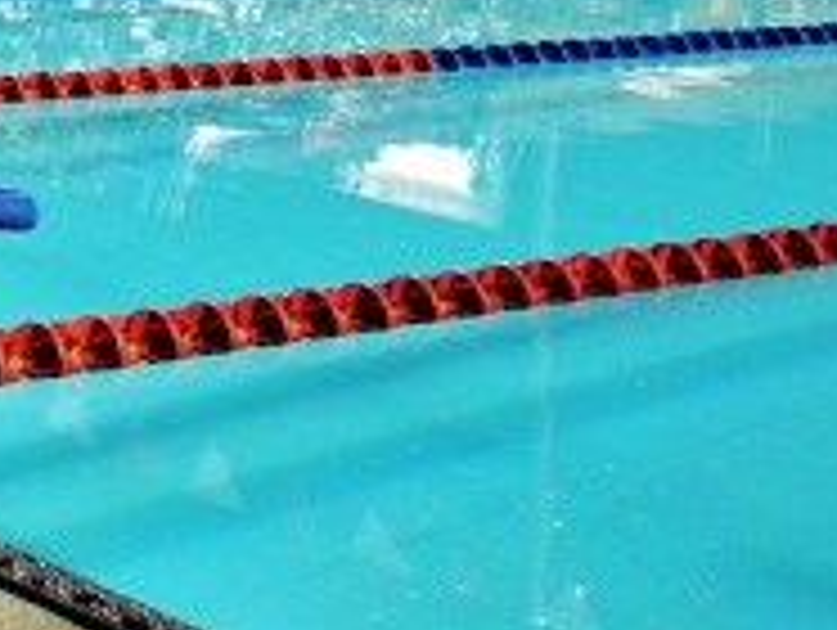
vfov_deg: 12.7
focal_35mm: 110
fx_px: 2663
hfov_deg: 16.0
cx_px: -504
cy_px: -369
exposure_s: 1/60
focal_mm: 6.8
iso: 800
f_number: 2.8
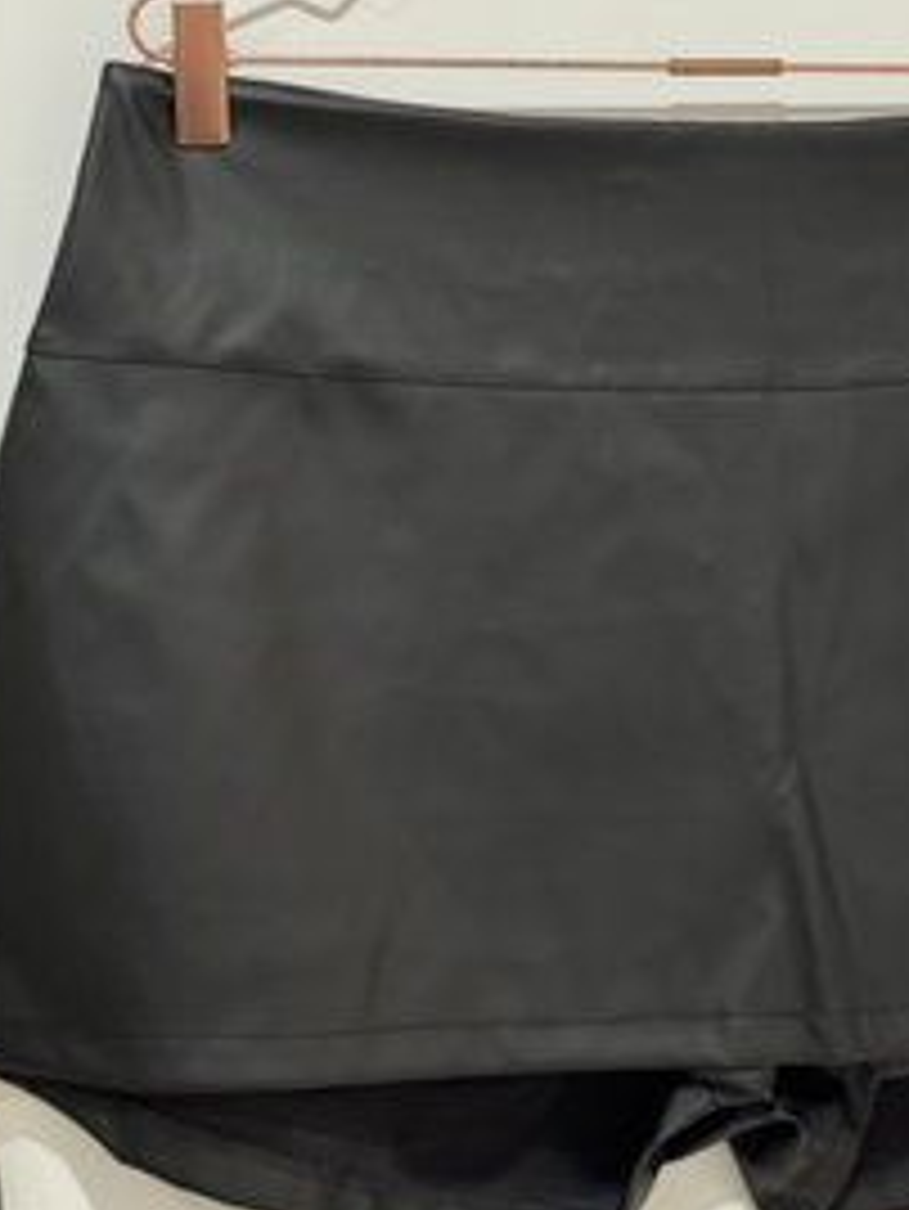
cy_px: 439
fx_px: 3324
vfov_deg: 20.6
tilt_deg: -7.2
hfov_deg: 15.5
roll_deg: +2.7
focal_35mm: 95
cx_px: 688
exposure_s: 1/50
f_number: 1.78
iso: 160
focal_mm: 6.76
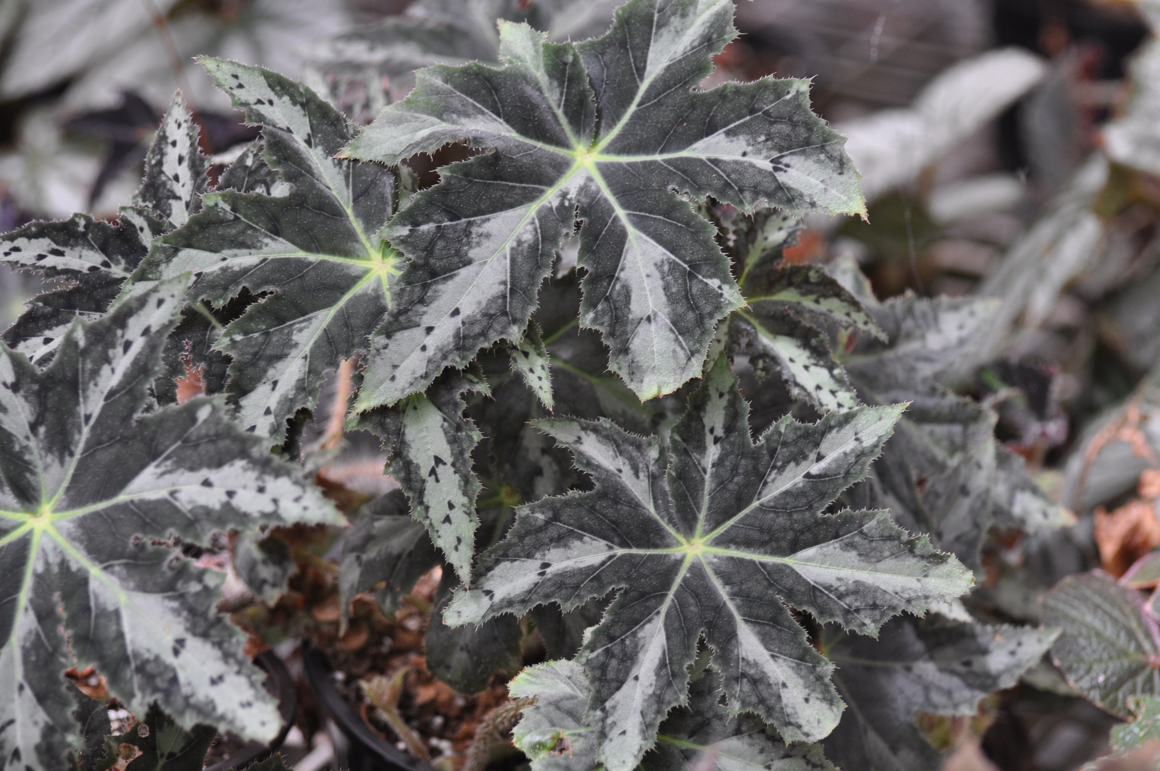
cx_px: 580
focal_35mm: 150
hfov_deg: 13.7
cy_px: 386
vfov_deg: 9.1
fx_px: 4827
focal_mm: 100
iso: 500
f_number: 4.5
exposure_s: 1/60
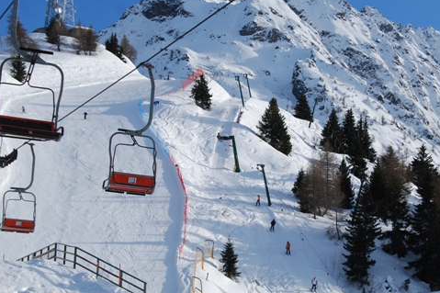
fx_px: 1073
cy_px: 150
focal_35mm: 88
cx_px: 316
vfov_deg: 15.5
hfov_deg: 23.0
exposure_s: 1/250
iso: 100
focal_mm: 35
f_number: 8
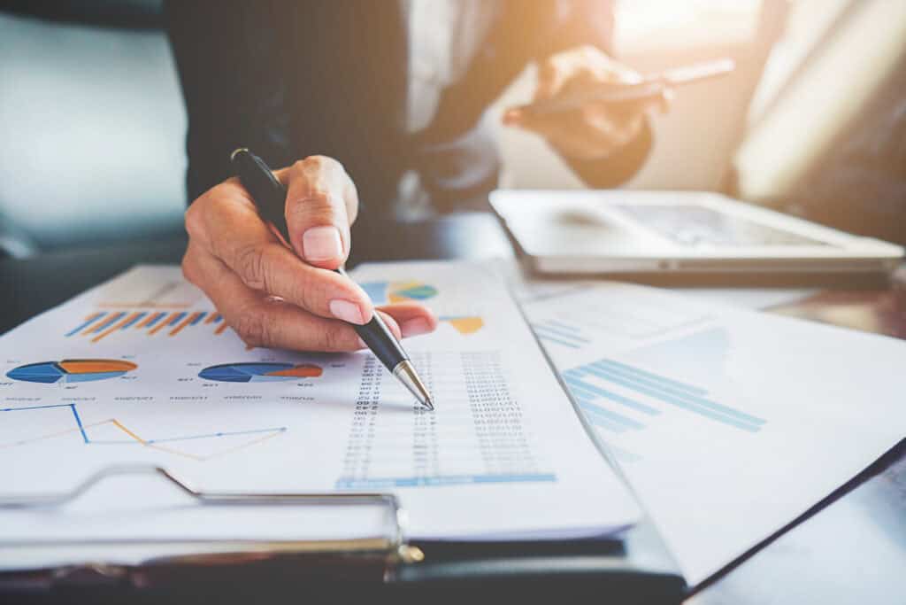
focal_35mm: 27
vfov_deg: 47.9
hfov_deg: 67.4
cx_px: 453
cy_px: 302
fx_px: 680
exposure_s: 1/125
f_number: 2.8
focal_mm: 18
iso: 400
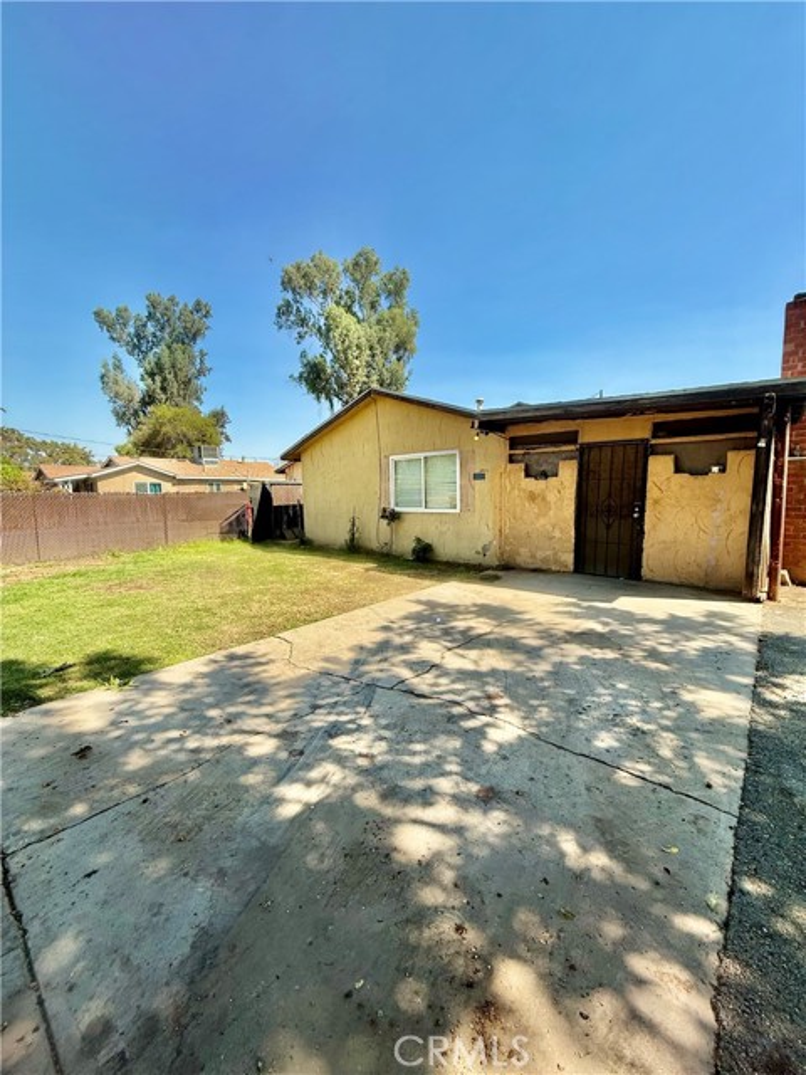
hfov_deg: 85.7
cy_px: 538
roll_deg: +0.4
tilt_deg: -4.1
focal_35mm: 14
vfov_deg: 102.1
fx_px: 435
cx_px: 403
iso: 50
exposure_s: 1/1087
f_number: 2.2
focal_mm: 2.22
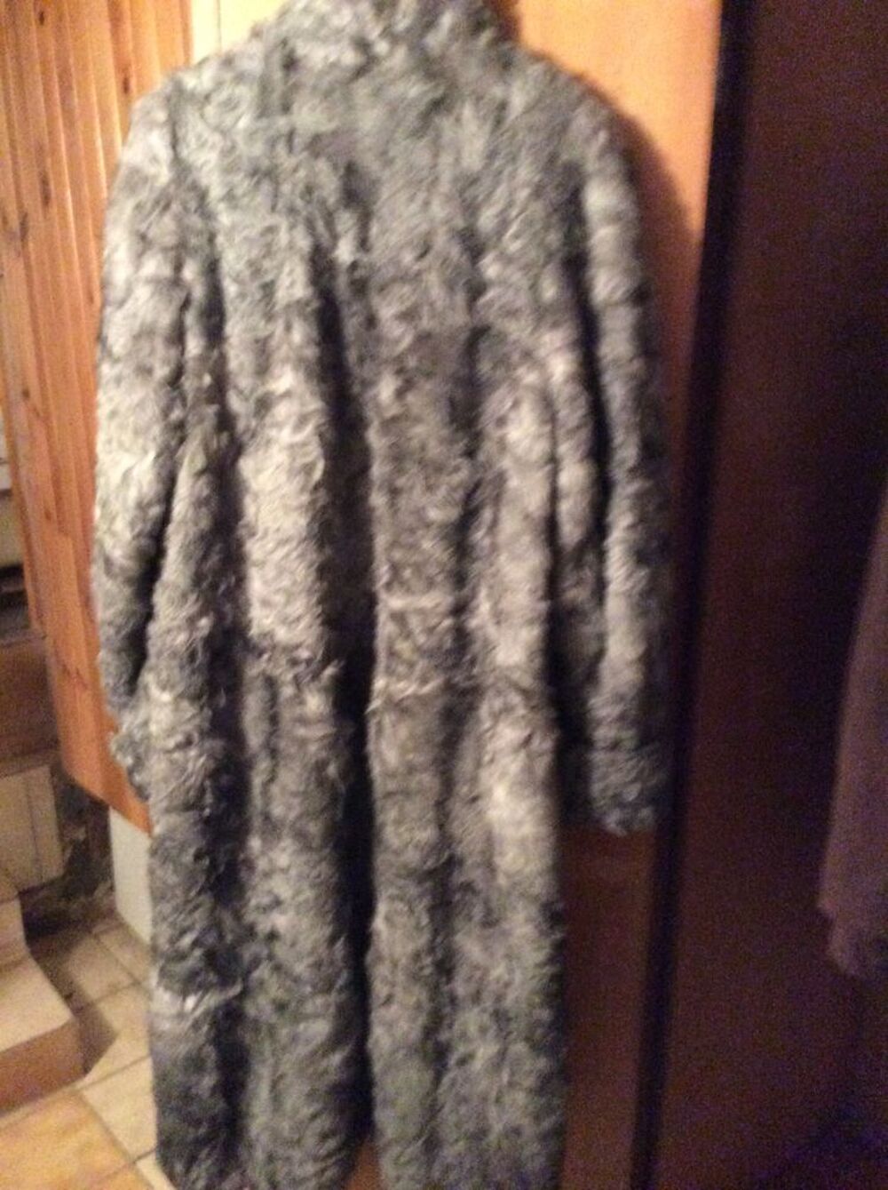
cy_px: 595
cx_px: 444
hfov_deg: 44.1
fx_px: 1098
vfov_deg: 56.9
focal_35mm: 32
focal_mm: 3.3
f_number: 2.4
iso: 640
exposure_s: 1/17
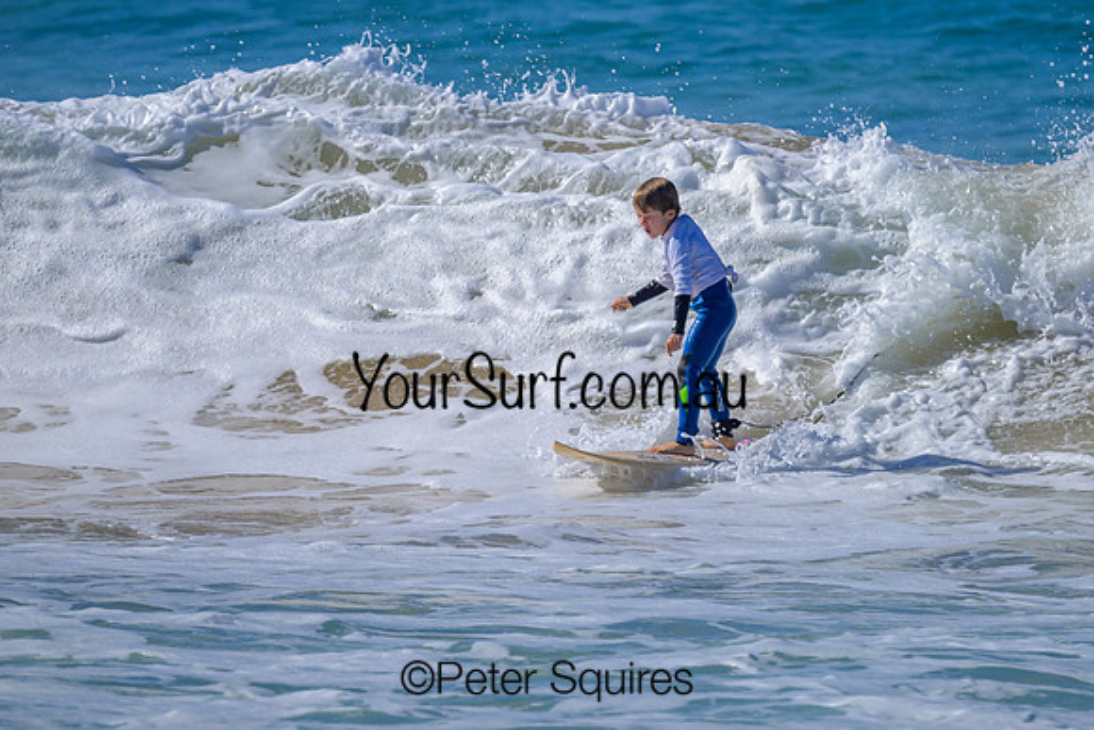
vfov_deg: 1.3
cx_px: 751
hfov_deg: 1.9
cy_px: 261
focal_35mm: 1098
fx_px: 33386
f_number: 6.3
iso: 200
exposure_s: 1/2000
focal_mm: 800
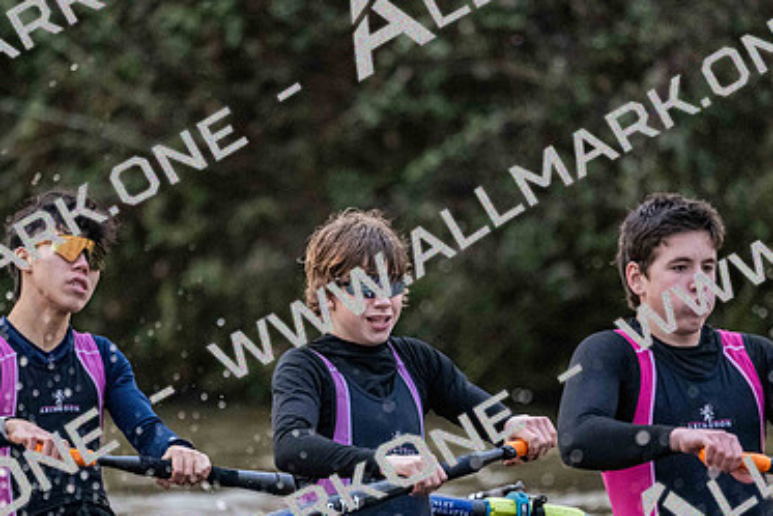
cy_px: 384
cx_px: 464
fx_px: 13360
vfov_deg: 2.2
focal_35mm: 622
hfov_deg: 3.3
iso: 9000
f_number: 4.5
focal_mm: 400
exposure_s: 1/1600
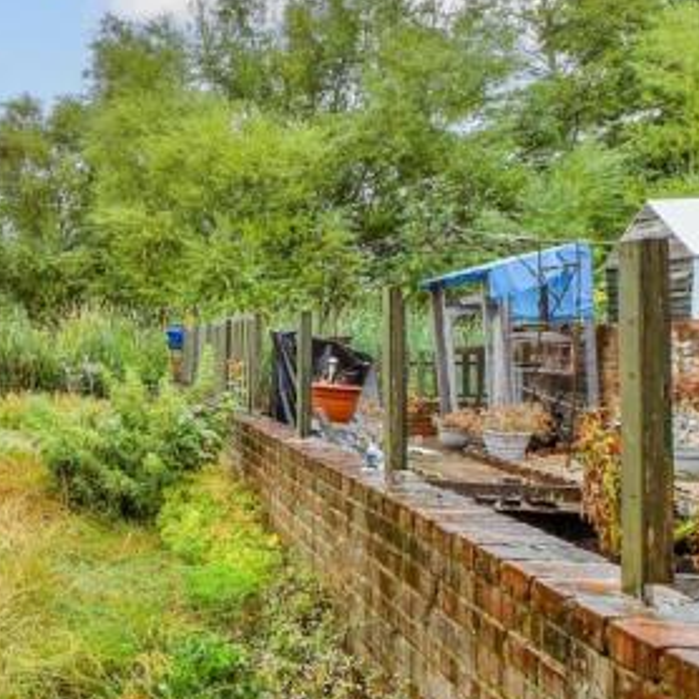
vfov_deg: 54.0
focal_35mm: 30
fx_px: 685
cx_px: -62
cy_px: 358
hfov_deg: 42.8
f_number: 8
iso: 160
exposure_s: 1/60
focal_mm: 10
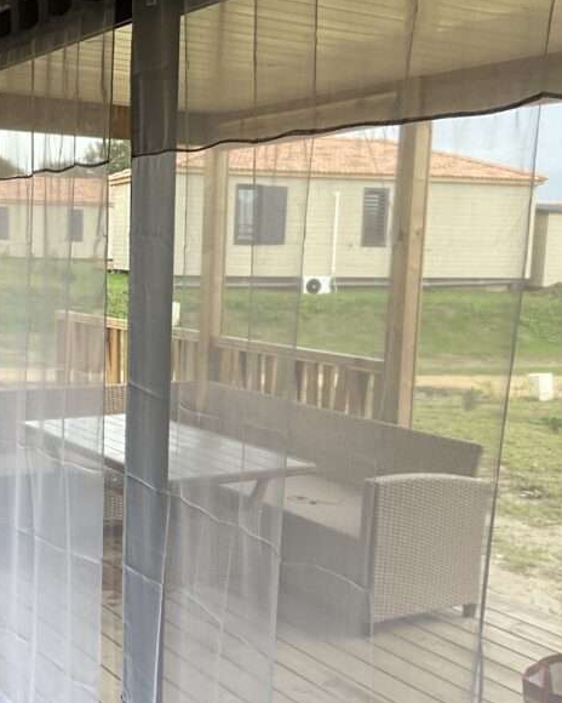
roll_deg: -1.5
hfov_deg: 29.8
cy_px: 410
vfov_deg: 37.2
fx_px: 1040
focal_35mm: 50
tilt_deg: -8.3
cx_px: 142
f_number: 1.8
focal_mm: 3
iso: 40
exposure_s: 1/122
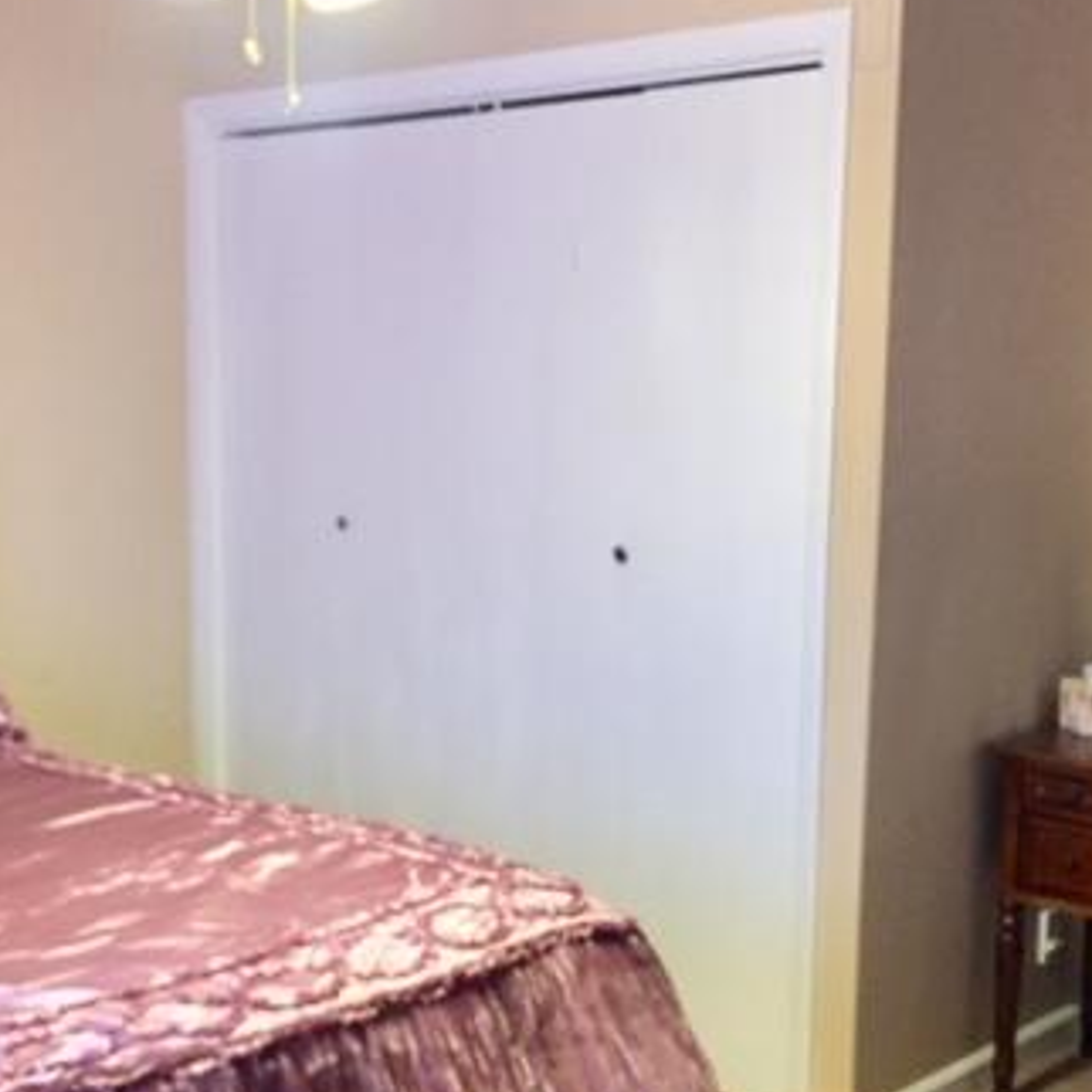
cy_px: 651
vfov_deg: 33.3
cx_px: 475
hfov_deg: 33.4
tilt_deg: -9.6
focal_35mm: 51
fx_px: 1820
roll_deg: -0.9
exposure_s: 1/30
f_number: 2.2
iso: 200
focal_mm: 4.15
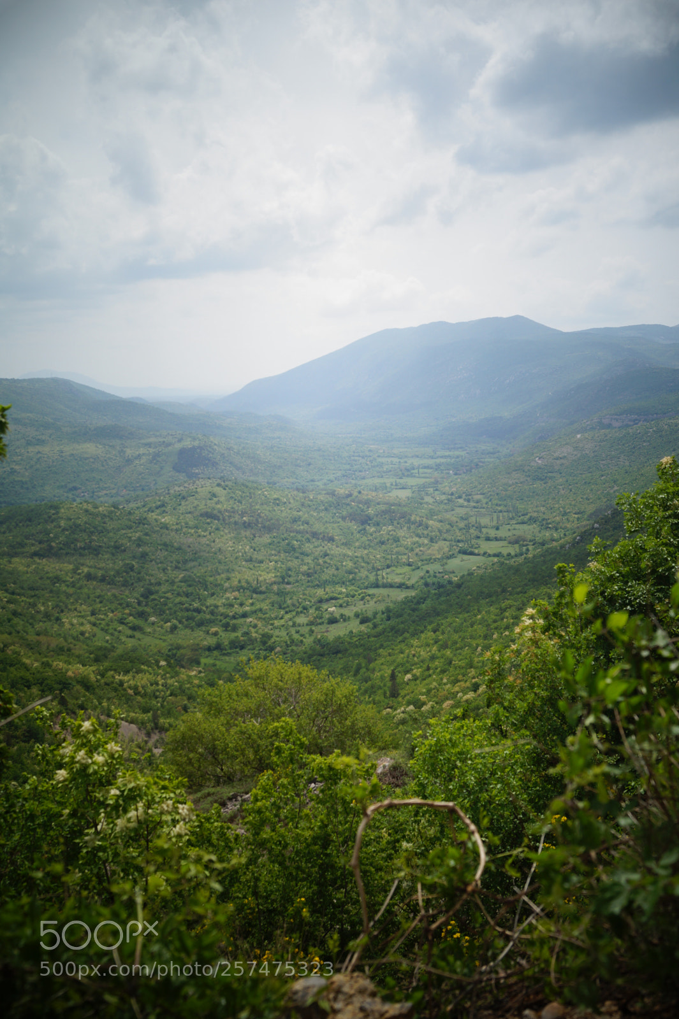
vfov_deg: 53.2
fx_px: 1020
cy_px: 510
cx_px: 340
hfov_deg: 36.8
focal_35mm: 36
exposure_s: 1/500
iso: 100
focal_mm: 24
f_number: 8
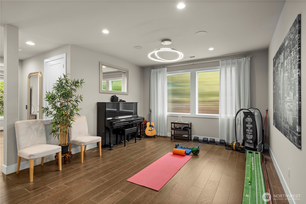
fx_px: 144
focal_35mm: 17
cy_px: 102
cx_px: 153
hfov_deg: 93.3
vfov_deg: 70.4
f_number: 7.1
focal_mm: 17
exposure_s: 1/13
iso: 1250
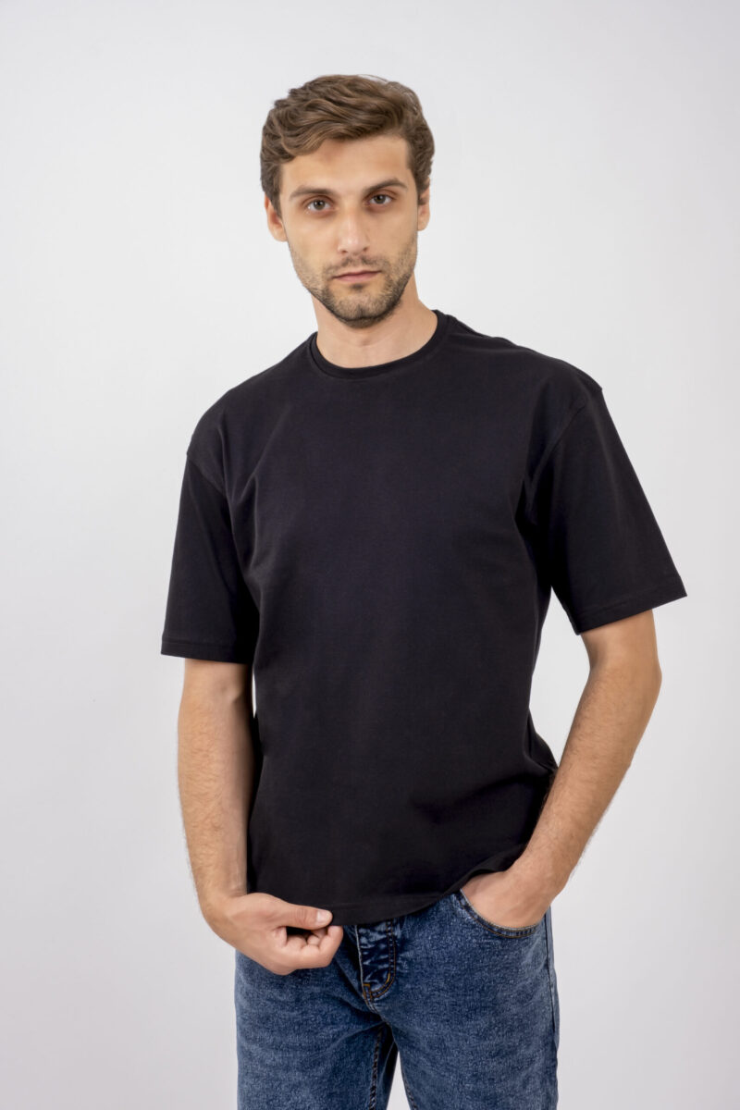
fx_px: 2066
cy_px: 555
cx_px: 370
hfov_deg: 20.3
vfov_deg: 30.1
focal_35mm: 67
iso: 100
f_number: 11
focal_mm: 44.4
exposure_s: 1/125
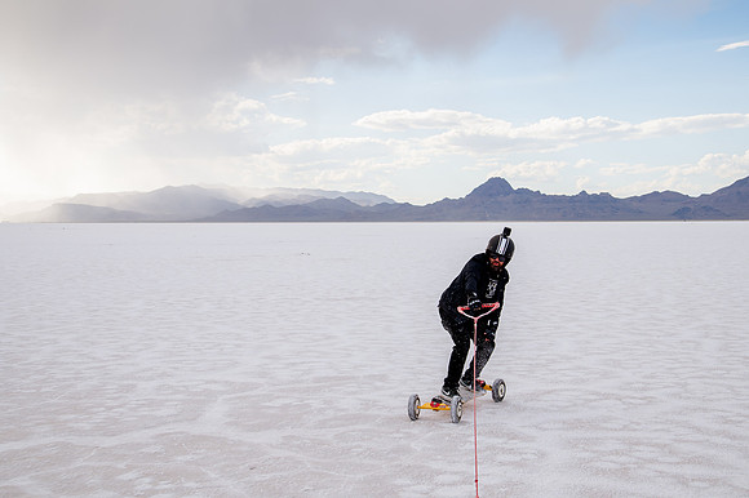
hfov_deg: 40.4
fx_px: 1018
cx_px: 388
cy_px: 250
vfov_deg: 27.5
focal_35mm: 49
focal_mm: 46
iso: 100
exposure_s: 1/160
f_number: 8
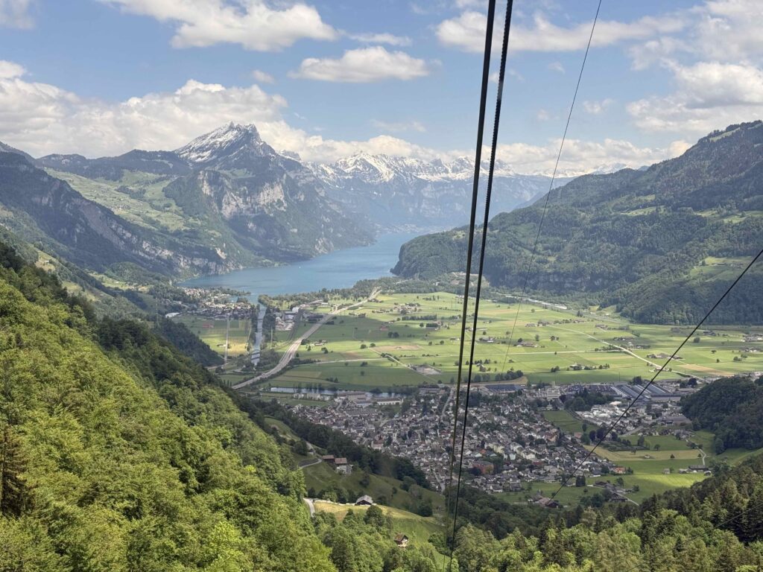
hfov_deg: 39.7
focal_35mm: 48
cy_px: 286
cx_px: 382
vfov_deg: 30.3
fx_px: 1058
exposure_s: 1/2976
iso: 64
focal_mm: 6.76
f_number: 1.78
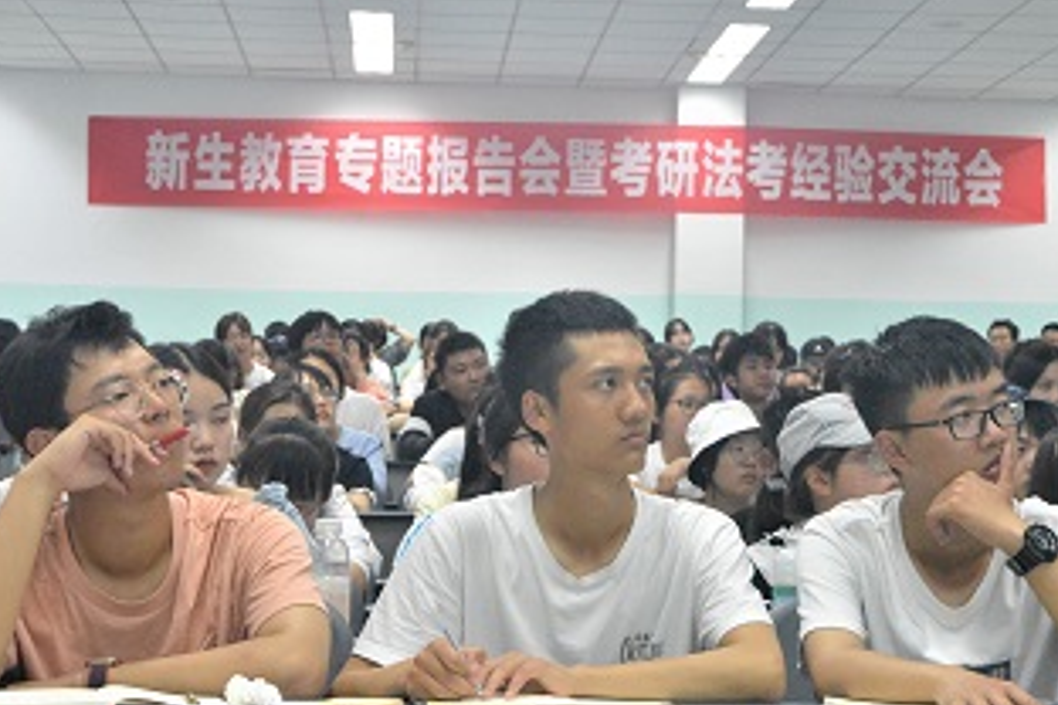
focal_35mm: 77
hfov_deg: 26.2
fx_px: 2263
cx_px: 665
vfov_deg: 17.7
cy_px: 354
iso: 3200
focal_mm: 32
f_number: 7.1
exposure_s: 1/50
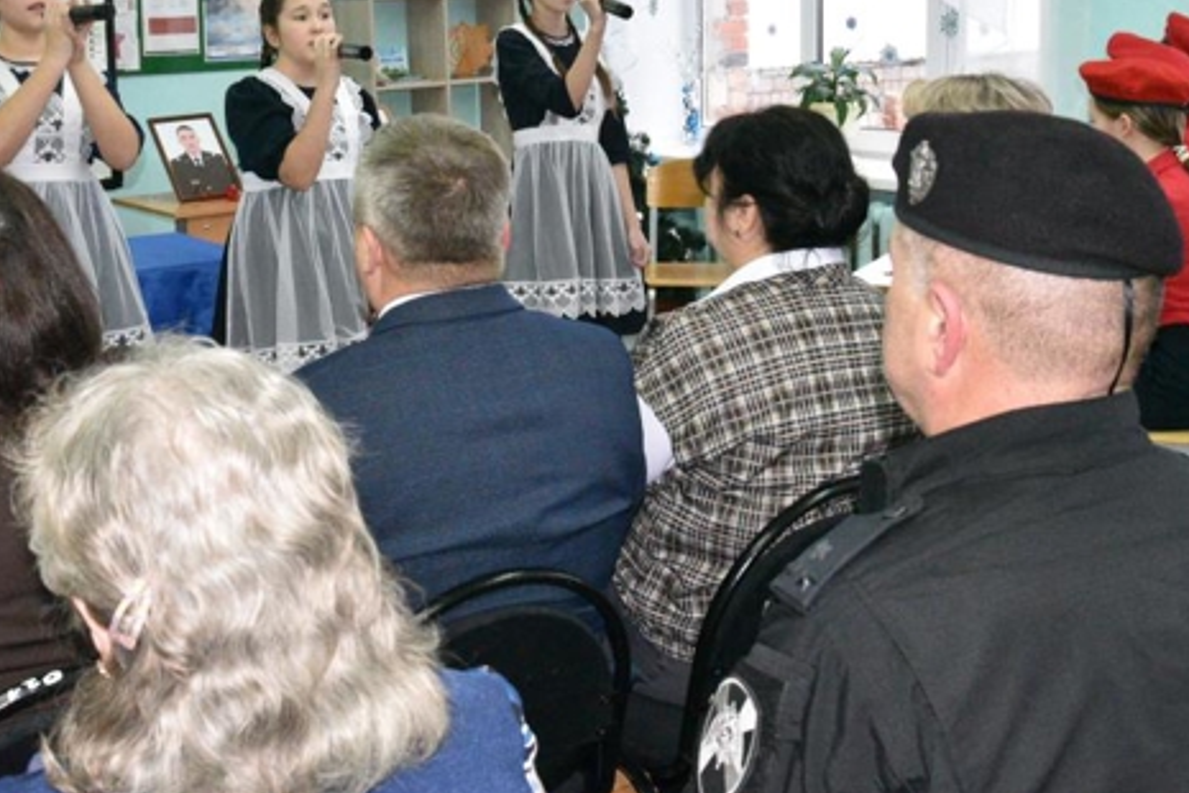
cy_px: 207
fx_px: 1651
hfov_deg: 39.2
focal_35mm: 50
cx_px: 404
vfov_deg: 26.7
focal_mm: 31
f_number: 13
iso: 12800
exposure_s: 1/200
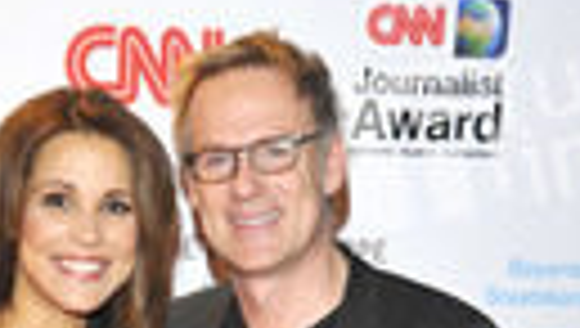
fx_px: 2002
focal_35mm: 130
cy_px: 800
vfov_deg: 8.5
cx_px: 160
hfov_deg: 16.4
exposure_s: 1/250
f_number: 6.3
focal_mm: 40
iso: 800
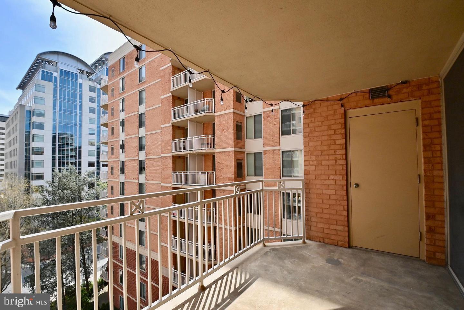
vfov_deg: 77.3
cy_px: 155
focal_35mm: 15
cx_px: 232
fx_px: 193
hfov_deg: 100.4
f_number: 7.1
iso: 280
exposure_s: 1/1000
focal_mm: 10
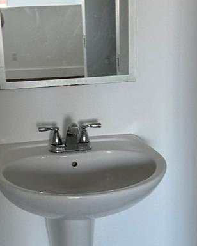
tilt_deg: -14.0
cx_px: 88
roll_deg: +4.1
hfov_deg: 21.0
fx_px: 532
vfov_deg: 25.9
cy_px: 164
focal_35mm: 73
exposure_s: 1/121
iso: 125
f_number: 1.78
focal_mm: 6.76
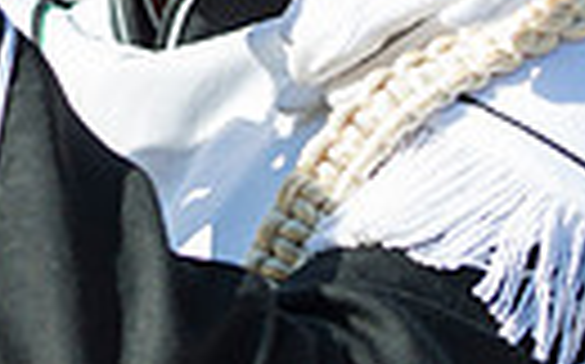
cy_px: -283
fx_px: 6881
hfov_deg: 4.9
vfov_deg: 3.0
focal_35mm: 432
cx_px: -54
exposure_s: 1/1000
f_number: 4.5
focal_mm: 95
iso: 200
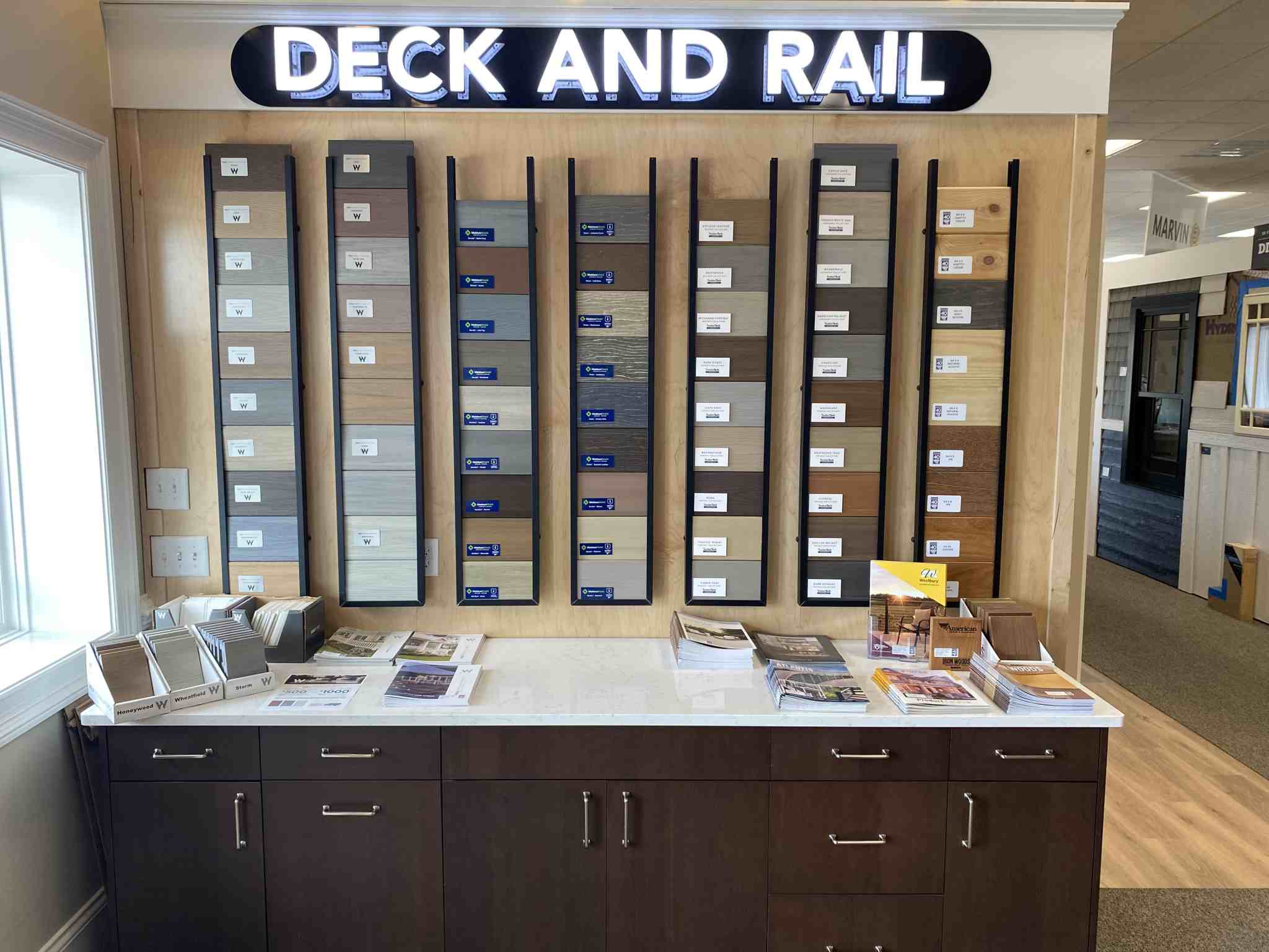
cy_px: 476
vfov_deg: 53.1
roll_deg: +0.0
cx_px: 634
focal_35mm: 26
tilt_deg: -6.3
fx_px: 953
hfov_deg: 67.3
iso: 100
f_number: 1.8
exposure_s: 1/120
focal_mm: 4.25
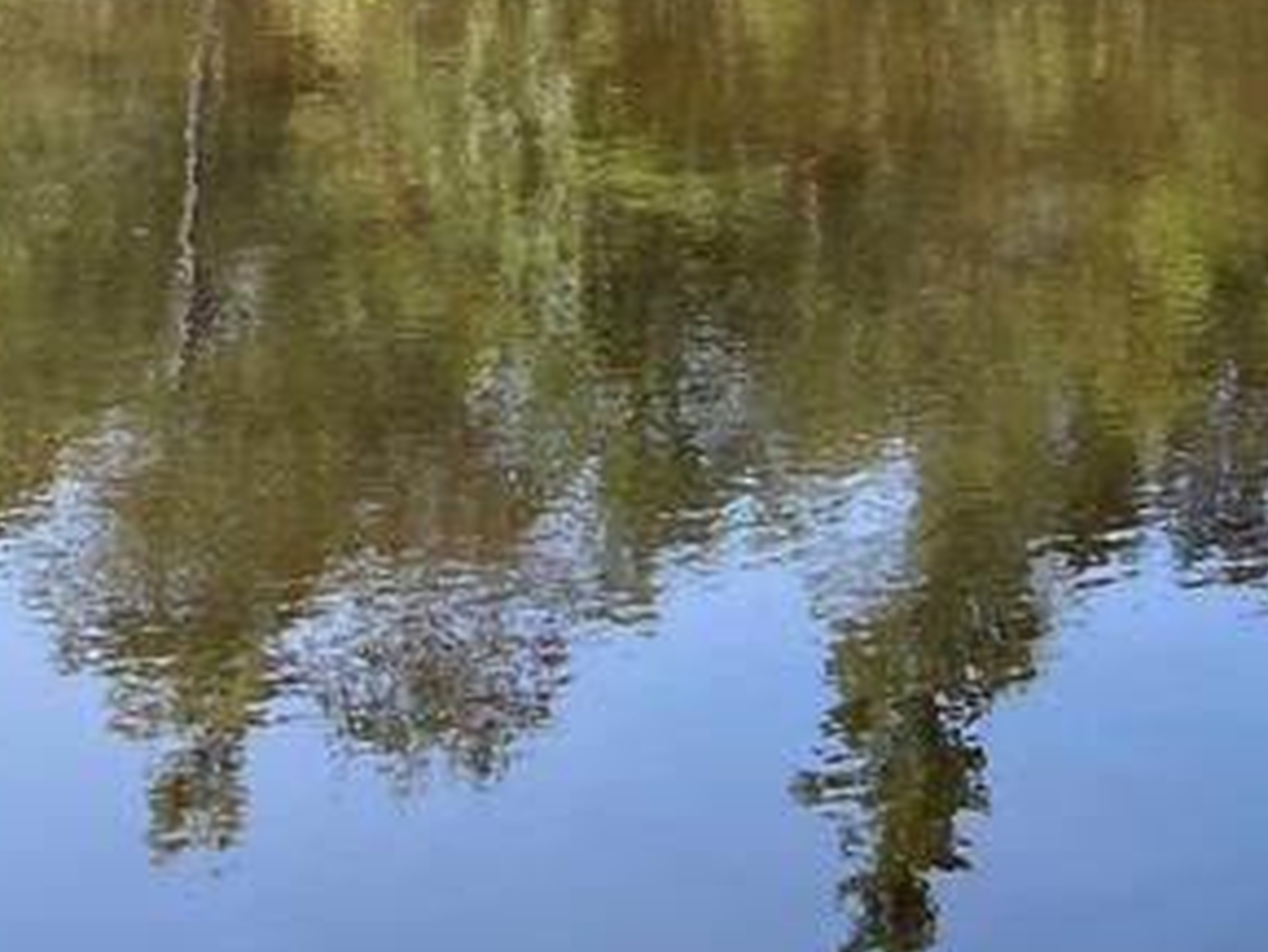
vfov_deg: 15.2
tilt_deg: -1.4
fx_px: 3371
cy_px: -342
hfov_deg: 20.4
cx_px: 1343
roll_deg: +1.0
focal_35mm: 92
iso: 32
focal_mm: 4.2
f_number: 1.6
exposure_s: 1/734
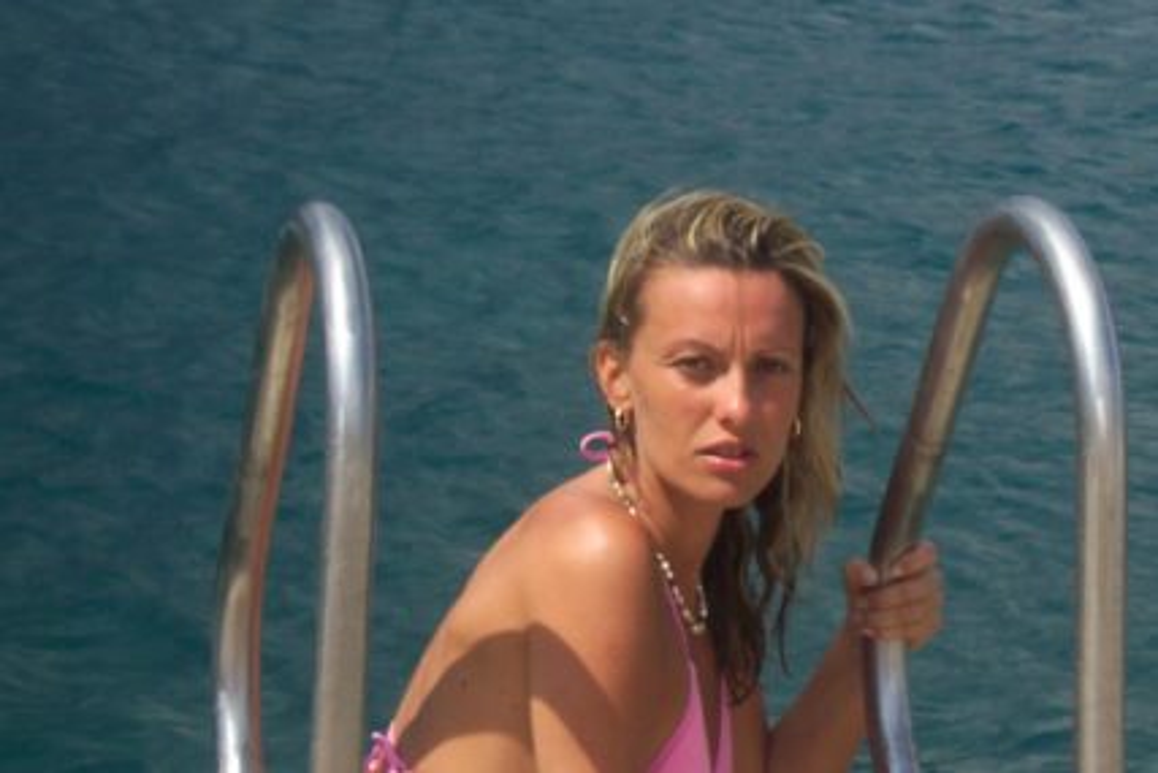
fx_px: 3668
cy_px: 386
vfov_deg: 12.0
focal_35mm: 114
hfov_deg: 17.9
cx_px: 579
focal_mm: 24
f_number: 8
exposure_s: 1/350
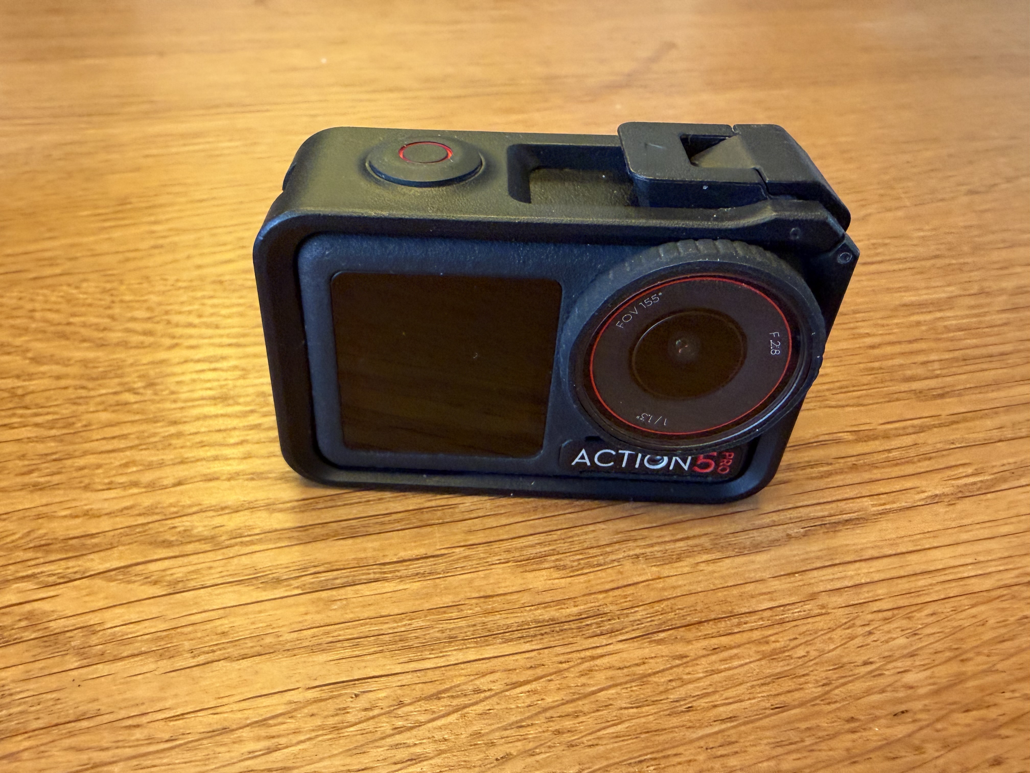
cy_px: 386
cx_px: 515
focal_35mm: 26
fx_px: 774
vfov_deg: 53.1
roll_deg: +0.7
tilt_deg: -39.4
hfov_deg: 67.3
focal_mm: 2.22
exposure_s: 1/50
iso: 400
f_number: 2.2
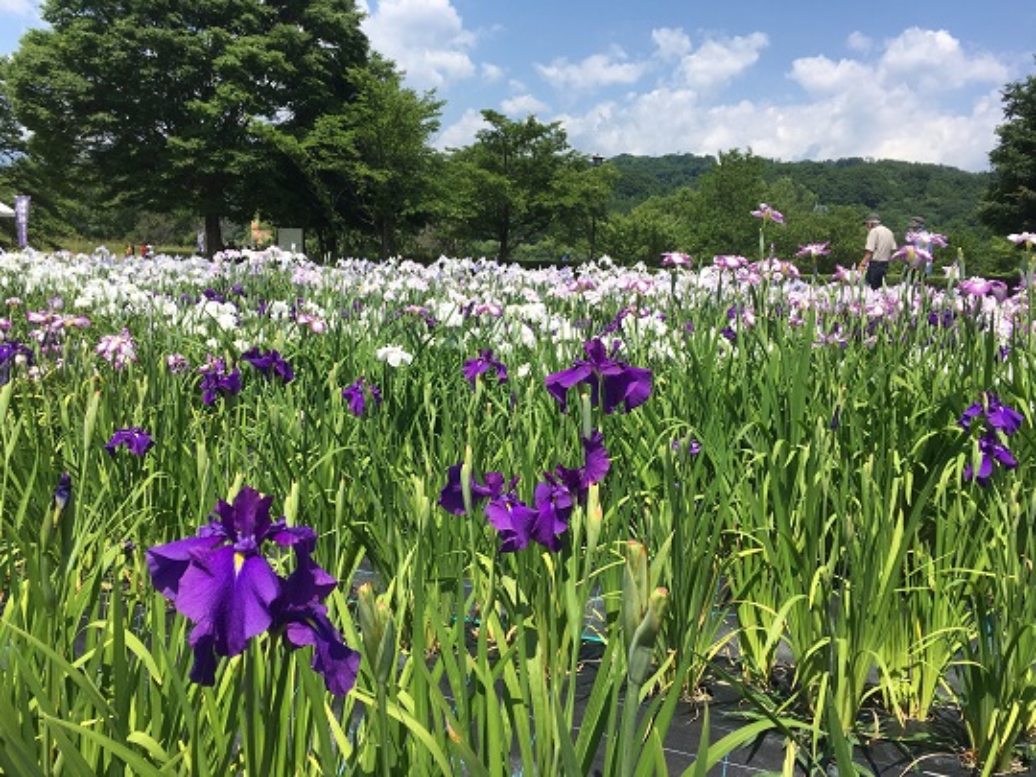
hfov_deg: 61.7
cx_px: 518
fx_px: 868
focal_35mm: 29
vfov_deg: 48.2
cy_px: 388
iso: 25
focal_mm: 4.15
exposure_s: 1/1789
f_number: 2.2
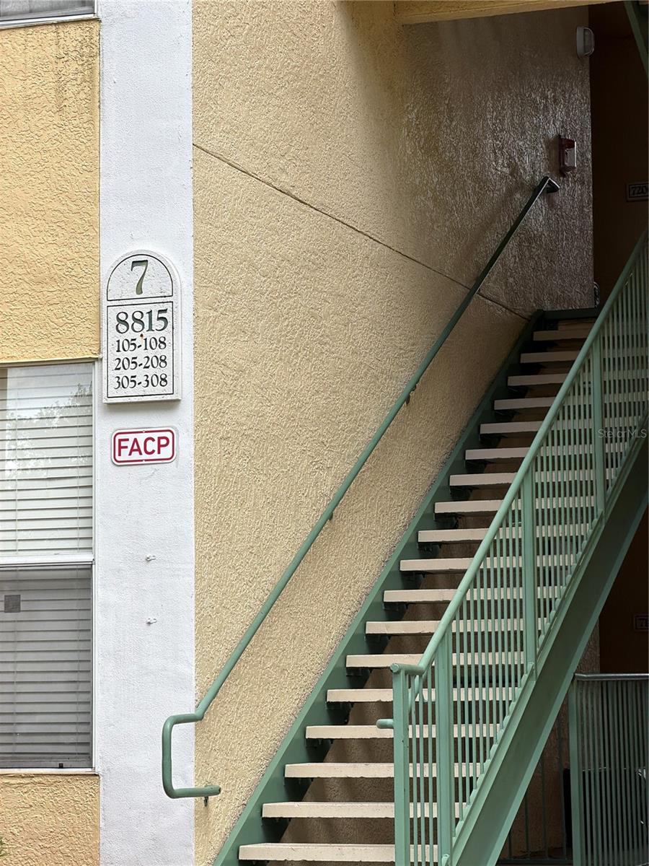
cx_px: 324
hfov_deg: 14.8
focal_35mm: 100
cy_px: 433
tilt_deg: +5.8
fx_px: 2500
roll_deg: +0.2
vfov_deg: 19.6
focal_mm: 16.89
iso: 50
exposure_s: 1/333
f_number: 2.8
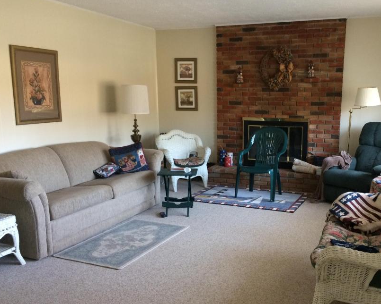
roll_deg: +0.5
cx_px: 228
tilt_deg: -11.1
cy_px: 170
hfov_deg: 50.0
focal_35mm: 36
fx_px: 406
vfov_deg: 41.1
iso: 160
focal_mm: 4.15
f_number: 2.2
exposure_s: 1/30
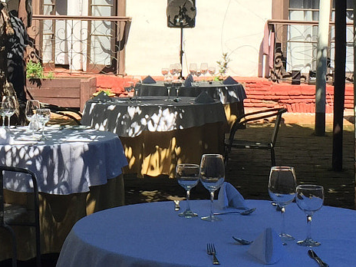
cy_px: 67
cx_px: 53
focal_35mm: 100
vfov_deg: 14.7
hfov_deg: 19.4
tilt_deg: -5.5
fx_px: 1028
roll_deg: -1.1
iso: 32
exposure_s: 1/807
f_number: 2.2
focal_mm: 4.15
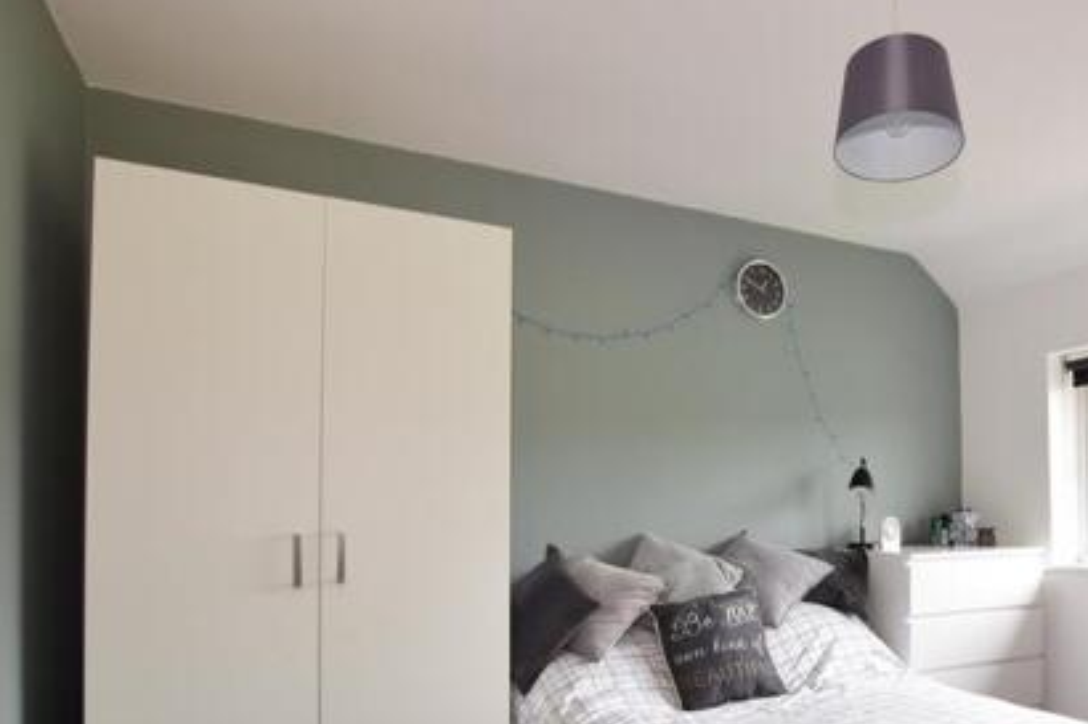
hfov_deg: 71.3
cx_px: 738
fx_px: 725
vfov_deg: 51.7
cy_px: 505
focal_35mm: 24
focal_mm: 10
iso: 400
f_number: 5.6
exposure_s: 1/60
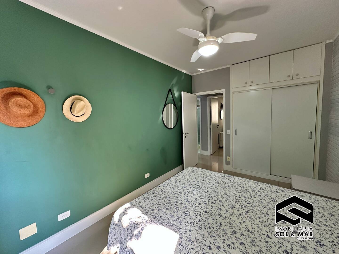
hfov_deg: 102.1
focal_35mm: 14
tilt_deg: -4.3
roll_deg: +1.9
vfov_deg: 85.7
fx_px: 137
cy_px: 127
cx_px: 170
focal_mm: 2.22
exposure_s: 1/120
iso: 250
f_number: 2.2
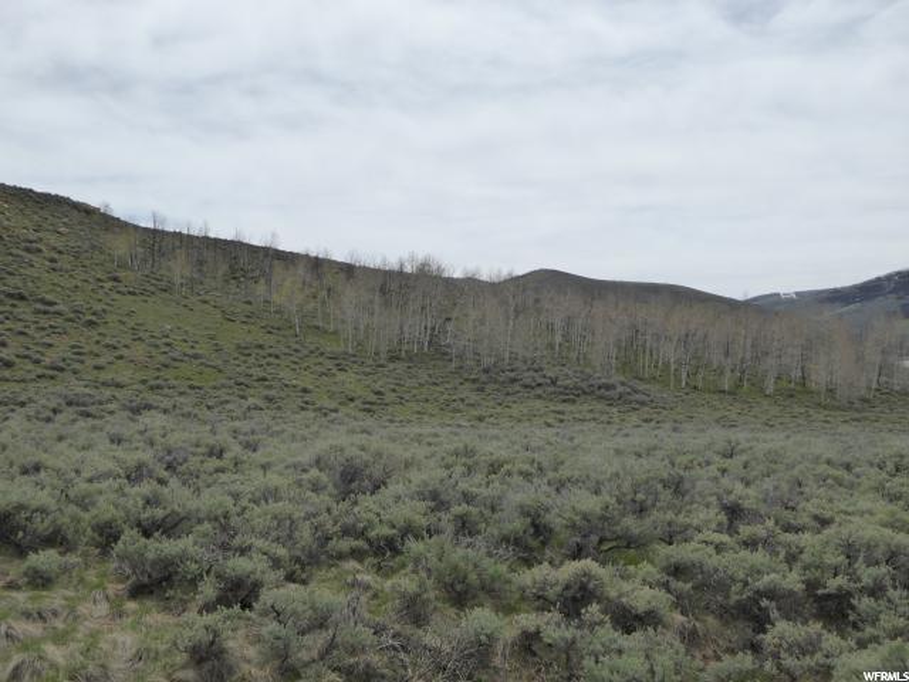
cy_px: 341
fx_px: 945
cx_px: 454
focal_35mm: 36
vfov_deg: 39.7
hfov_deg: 51.4
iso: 200
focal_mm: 6.3
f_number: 5.6
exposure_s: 1/800
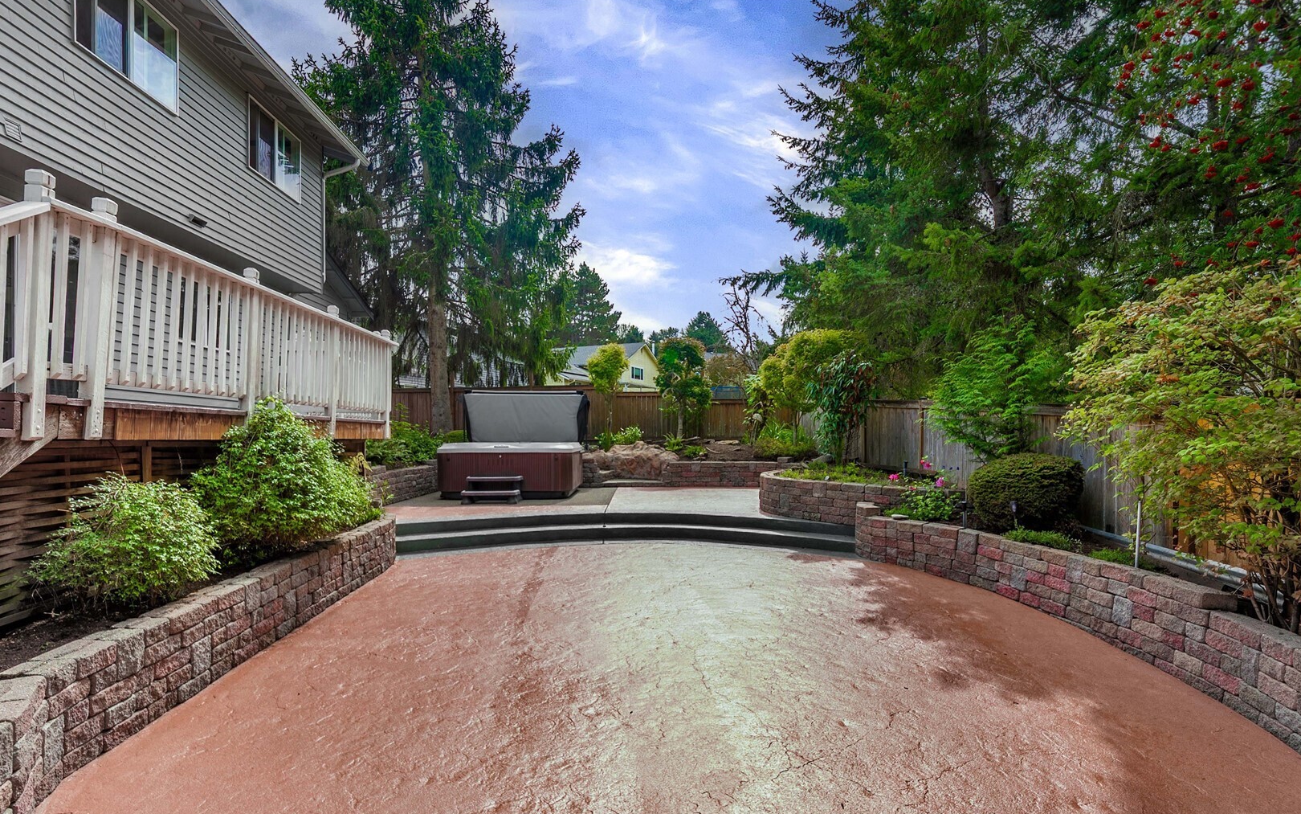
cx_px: 655
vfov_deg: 71.1
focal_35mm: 16
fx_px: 567
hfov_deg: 97.8
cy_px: 451
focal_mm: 15
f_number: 7.1
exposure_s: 1/80
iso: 80
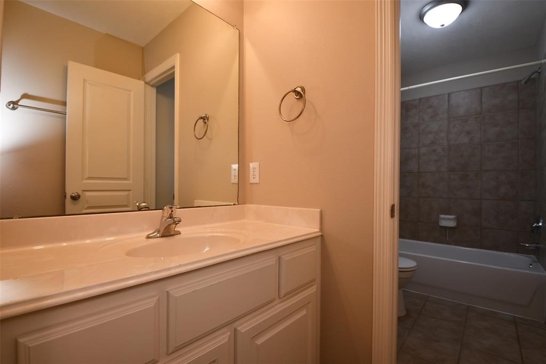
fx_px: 243
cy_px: 182
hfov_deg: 96.8
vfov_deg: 73.7
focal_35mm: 16
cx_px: 273
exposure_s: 1/60
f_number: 4
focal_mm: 11
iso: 200
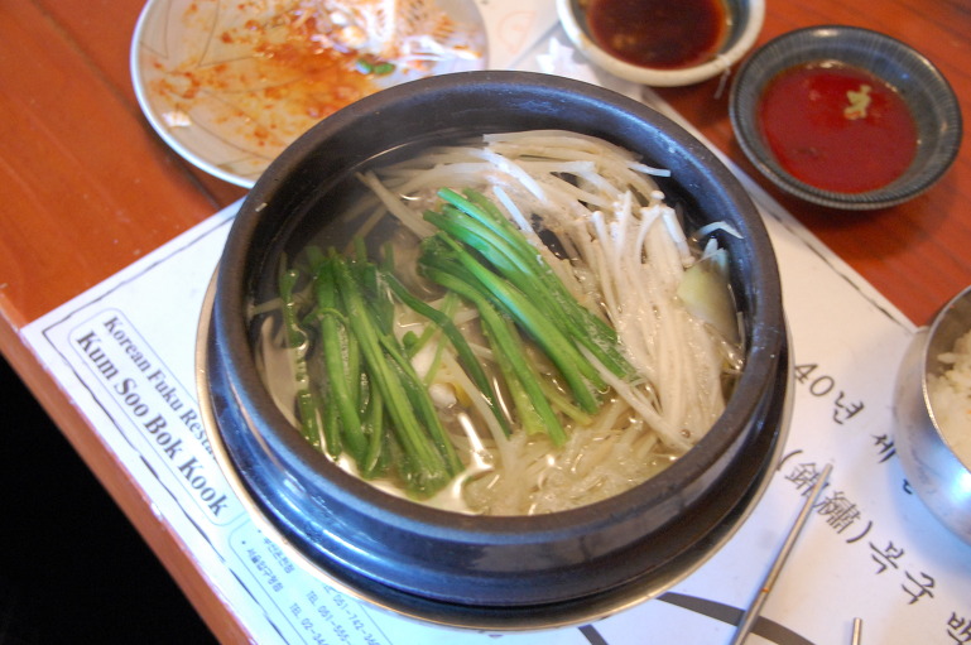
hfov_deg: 36.9
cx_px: 486
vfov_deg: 25.0
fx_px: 1455
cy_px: 322
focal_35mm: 54
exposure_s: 1/13
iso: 1600
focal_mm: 36
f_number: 4.5
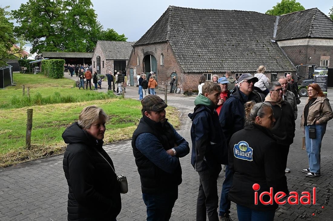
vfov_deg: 35.0
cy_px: 110
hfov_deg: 50.7
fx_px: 351
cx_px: 166
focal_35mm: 38
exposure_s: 1/1250
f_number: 18
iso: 12800
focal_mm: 38
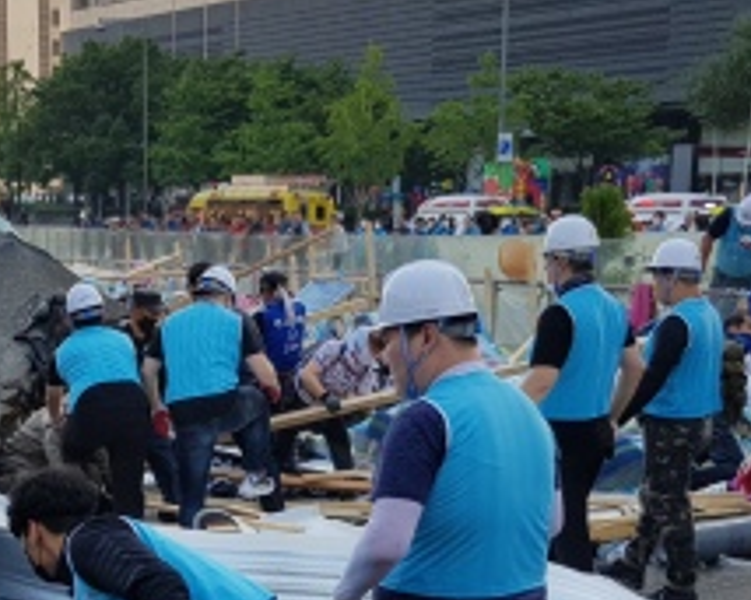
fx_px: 1711
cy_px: 570
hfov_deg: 24.1
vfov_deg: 19.4
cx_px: 81
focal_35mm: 77
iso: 40
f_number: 1.7
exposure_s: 1/496
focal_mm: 4.3
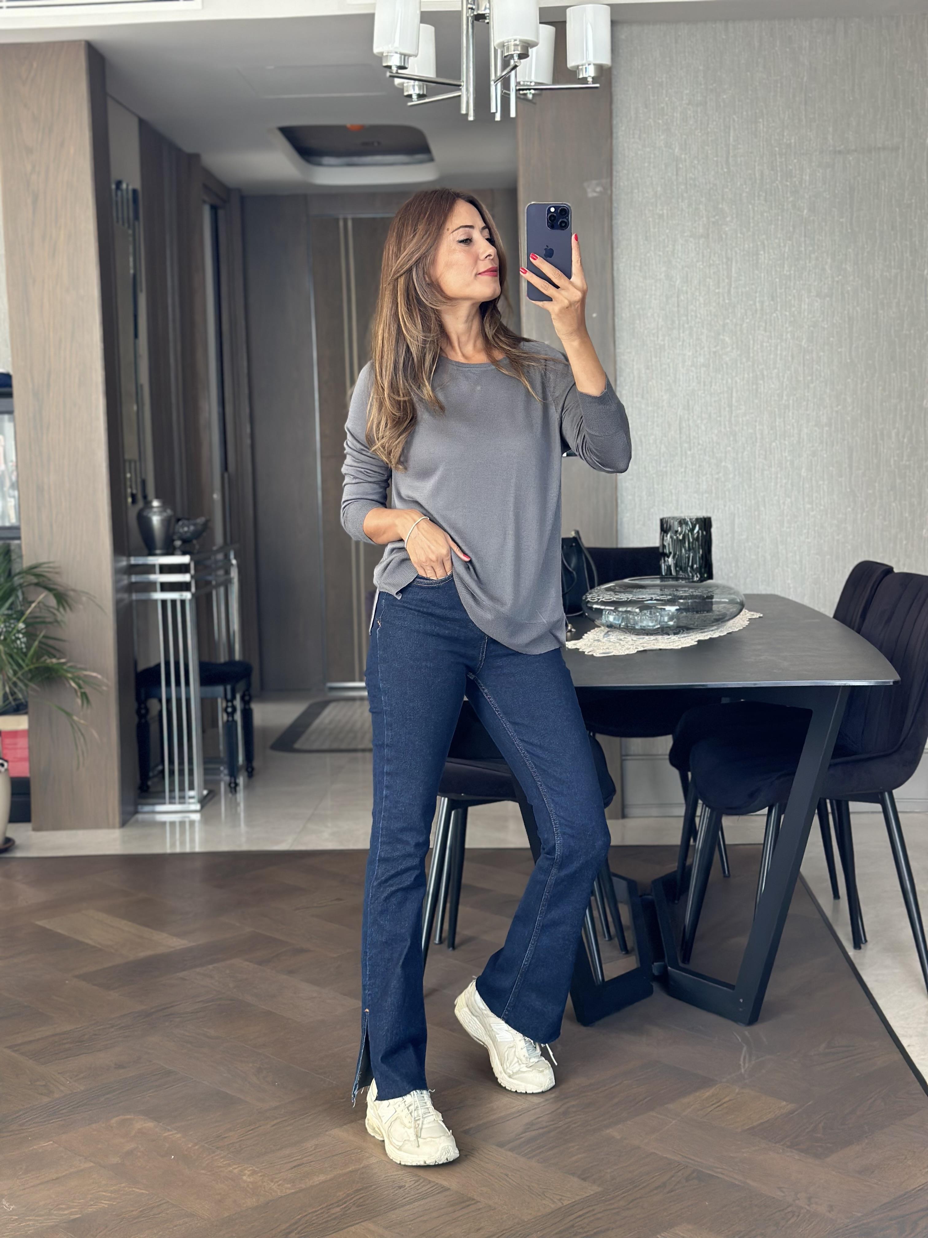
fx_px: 1716
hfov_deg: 30.3
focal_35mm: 48
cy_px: 619
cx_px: 464
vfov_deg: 39.7
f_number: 1.78
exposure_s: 1/99
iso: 125
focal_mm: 6.86
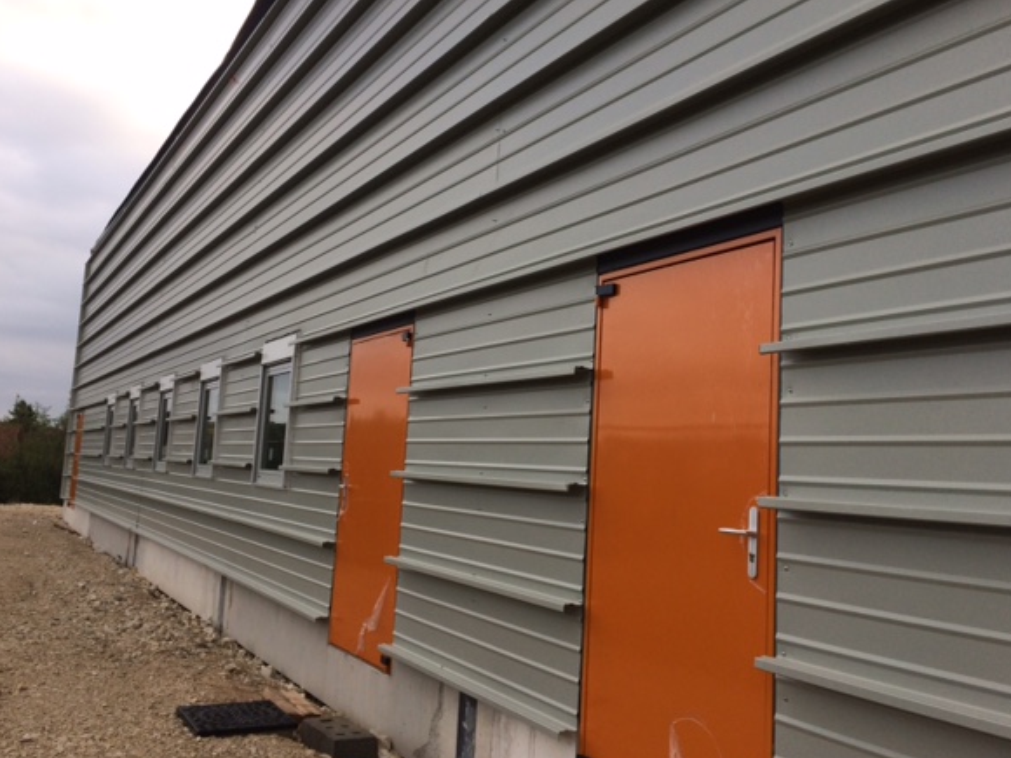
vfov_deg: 44.1
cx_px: 493
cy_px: 359
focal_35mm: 32
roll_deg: -1.8
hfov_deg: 56.8
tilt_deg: +5.7
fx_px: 935
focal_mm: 4.15
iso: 32
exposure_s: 1/789
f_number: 2.2
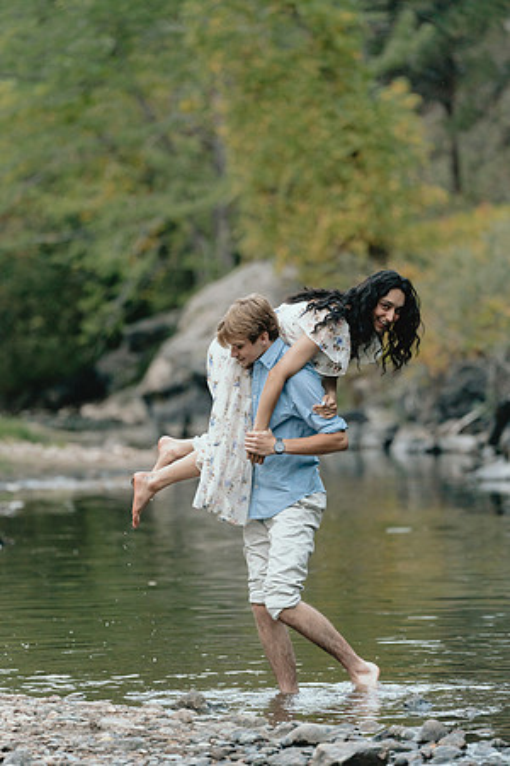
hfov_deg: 6.9
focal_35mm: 200
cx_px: 255
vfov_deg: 10.3
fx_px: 4250
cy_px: 383
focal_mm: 200
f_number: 3.5
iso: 1600
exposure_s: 1/200
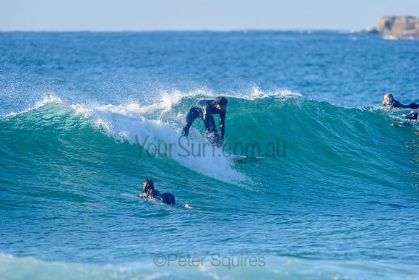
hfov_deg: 4.1
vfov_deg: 2.7
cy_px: 140
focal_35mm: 500
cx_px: 210
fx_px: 5824
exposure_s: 1/2000
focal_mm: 500
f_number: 5.6
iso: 450
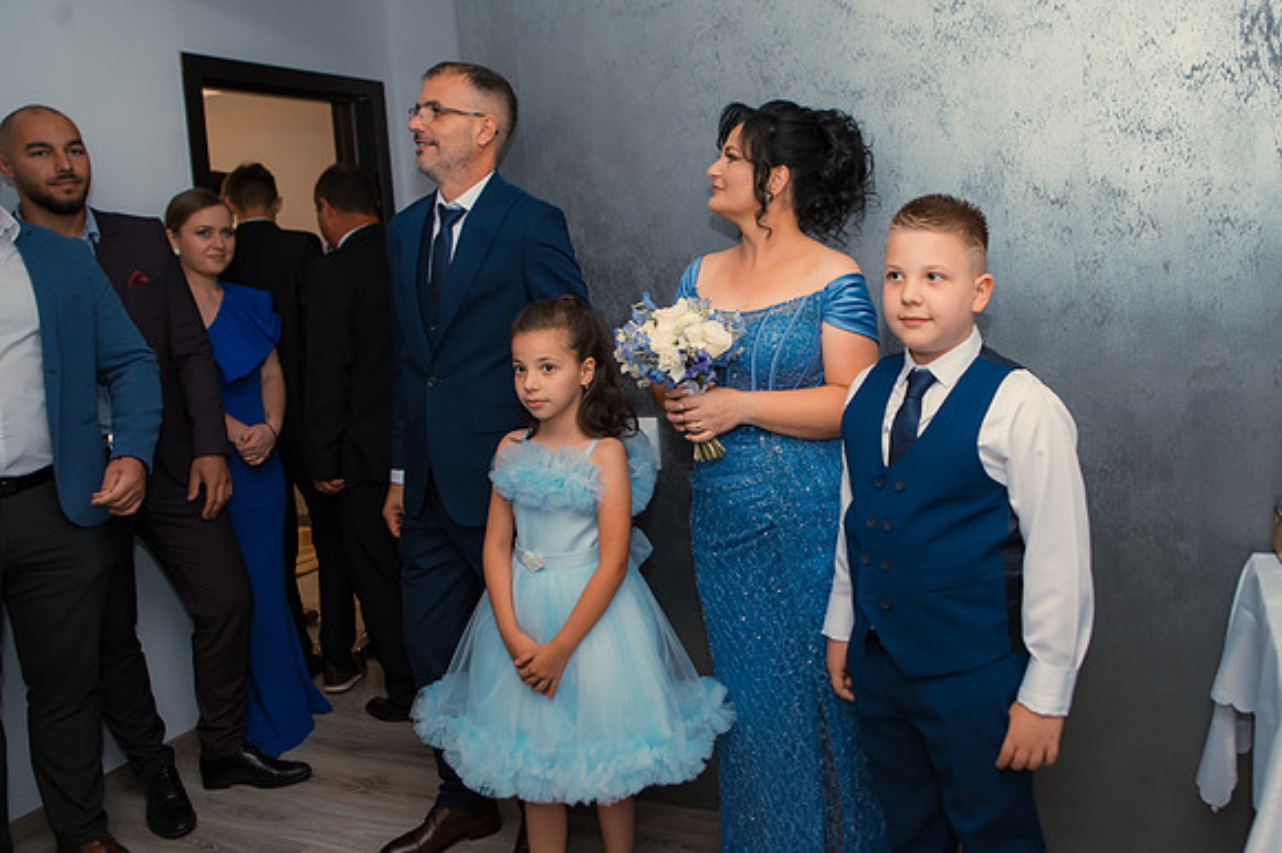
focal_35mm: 30
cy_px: 339
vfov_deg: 43.7
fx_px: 1057
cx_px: 750
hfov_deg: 62.1
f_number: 3.5
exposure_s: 1/125
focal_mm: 24
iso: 800
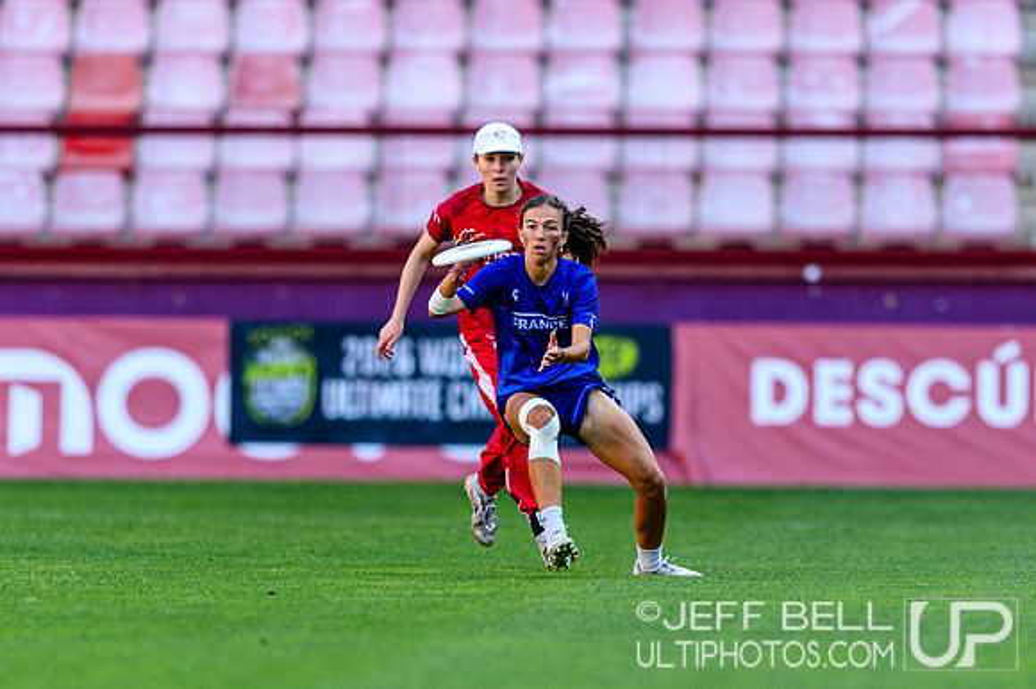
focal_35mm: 716
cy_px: 408
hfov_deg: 2.9
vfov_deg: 1.9
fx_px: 20601
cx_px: 530
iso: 450
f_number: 3.2
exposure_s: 1/1250
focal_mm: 400
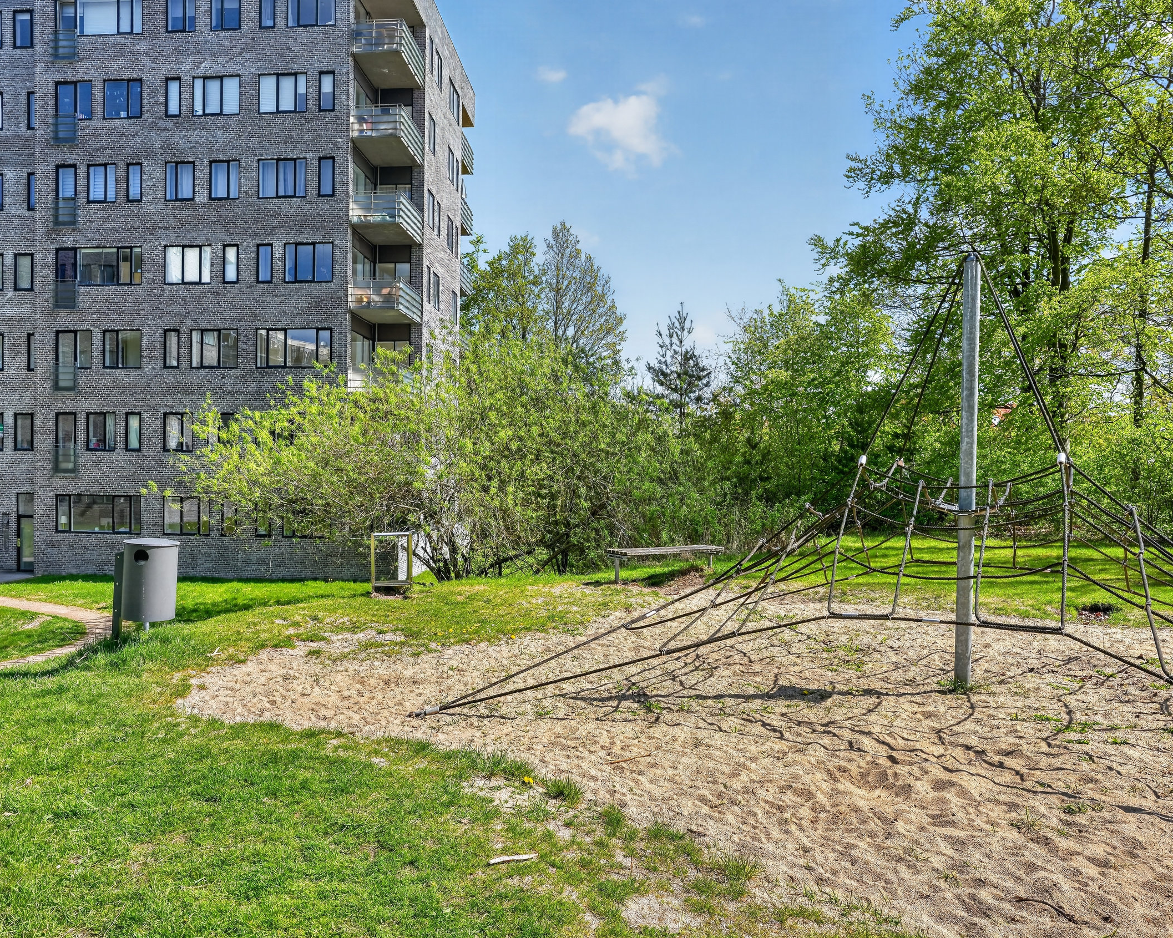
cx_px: 543
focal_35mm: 25
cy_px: 469
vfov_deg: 56.8
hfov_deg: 68.0
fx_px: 868
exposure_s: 1/160
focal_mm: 22
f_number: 8
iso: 400
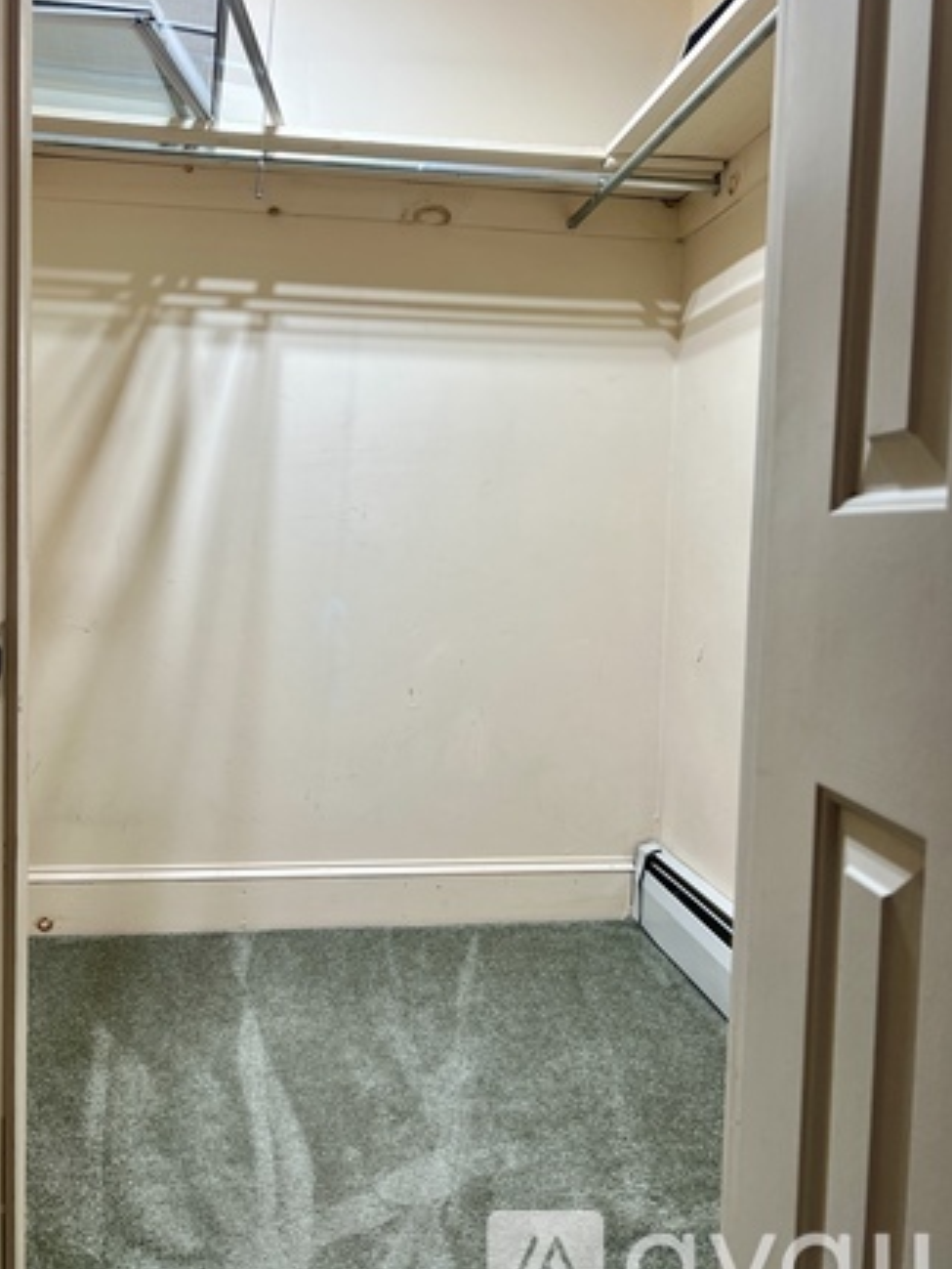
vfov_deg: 59.9
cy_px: 595
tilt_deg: -2.9
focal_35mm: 30
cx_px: 412
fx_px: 1100
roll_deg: +0.2
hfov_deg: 46.7
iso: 50
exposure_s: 1/120
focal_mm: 5.7
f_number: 1.5
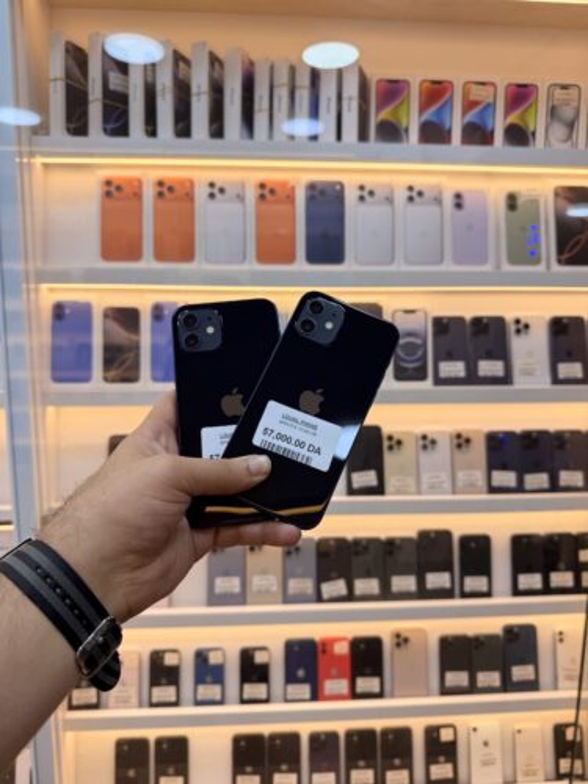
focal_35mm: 24
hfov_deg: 56.8
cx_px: 294
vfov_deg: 71.6
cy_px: 392
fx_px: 544
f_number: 1.78
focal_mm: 6.76
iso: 80
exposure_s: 1/532
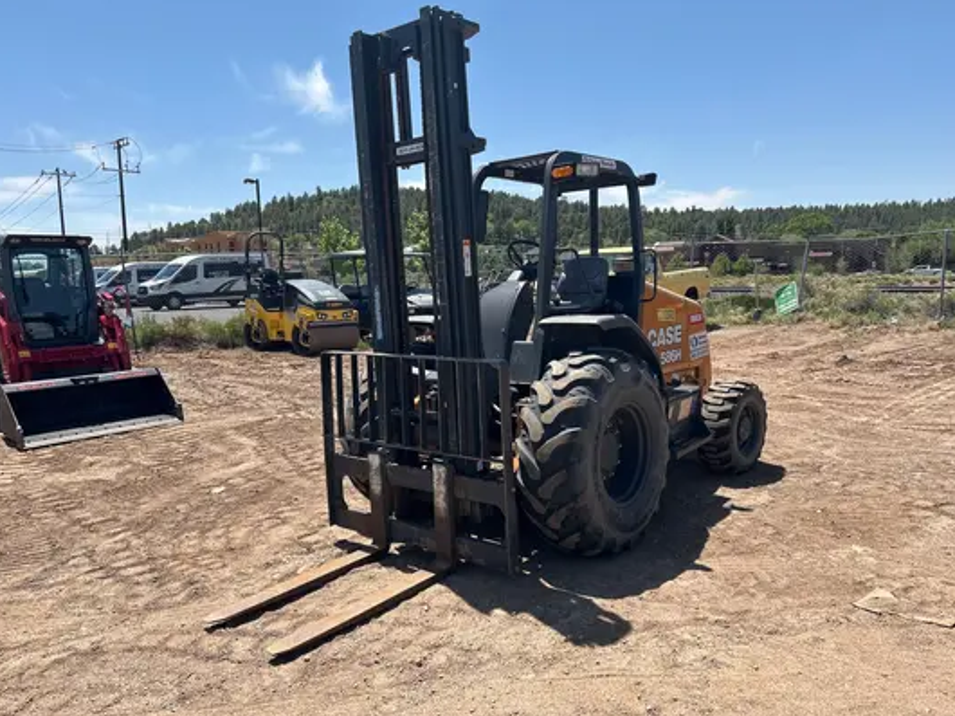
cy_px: 354
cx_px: 485
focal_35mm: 27
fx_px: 745
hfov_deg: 65.3
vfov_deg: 51.3
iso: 50
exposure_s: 1/3831
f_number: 1.5
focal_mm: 5.7
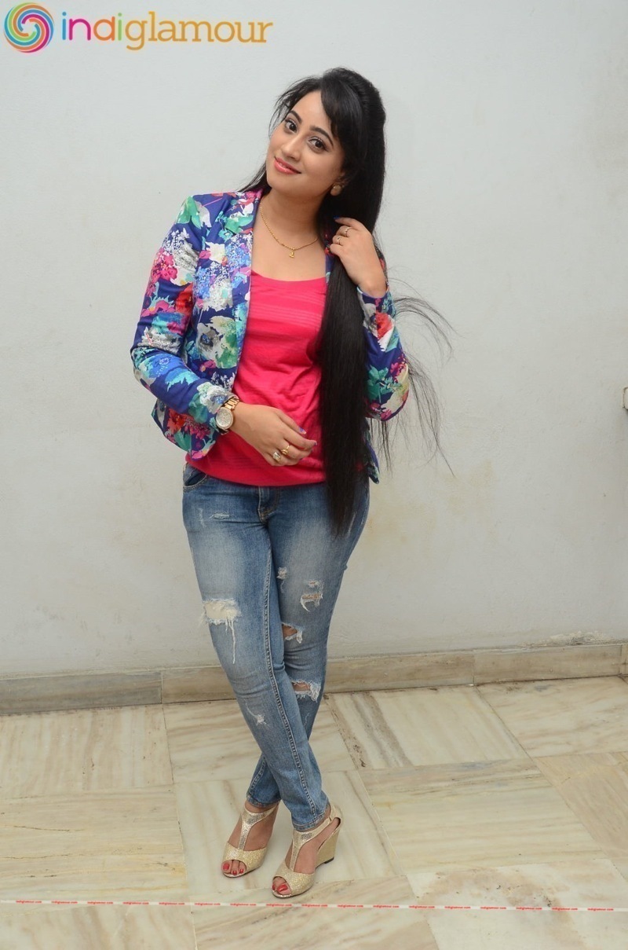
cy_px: 475
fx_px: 1184
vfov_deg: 43.7
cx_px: 314
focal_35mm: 45
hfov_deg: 29.7
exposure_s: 1/125
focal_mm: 30
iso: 1000
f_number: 7.1
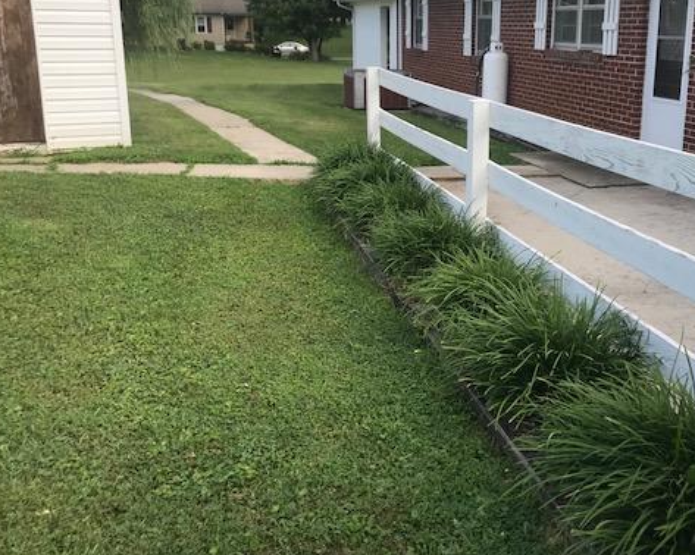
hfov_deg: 48.7
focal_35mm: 37
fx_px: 761
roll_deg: +0.3
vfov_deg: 40.0
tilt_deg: -14.3
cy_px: 226
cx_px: 431
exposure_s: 1/356
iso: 20
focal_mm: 3.99
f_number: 1.8
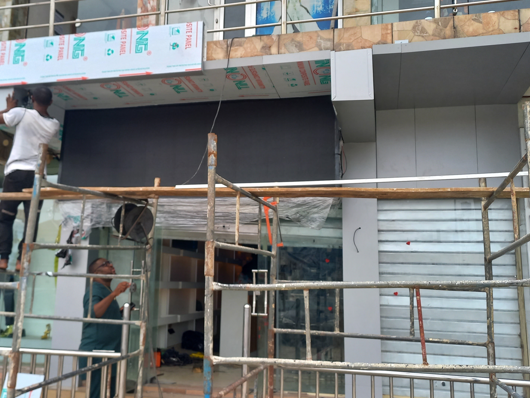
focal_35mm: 35
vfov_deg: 40.7
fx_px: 536
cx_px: 247
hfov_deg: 52.6
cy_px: 194
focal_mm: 4.65
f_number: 1.8
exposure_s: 1/340
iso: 50
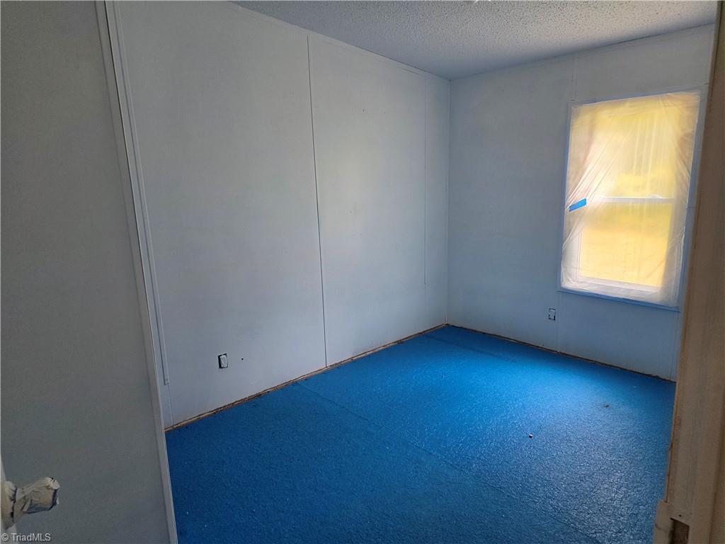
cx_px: 362
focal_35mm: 23
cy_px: 272
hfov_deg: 73.9
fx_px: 482
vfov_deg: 58.9
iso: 200
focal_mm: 6.25
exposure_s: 1/120
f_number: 1.7
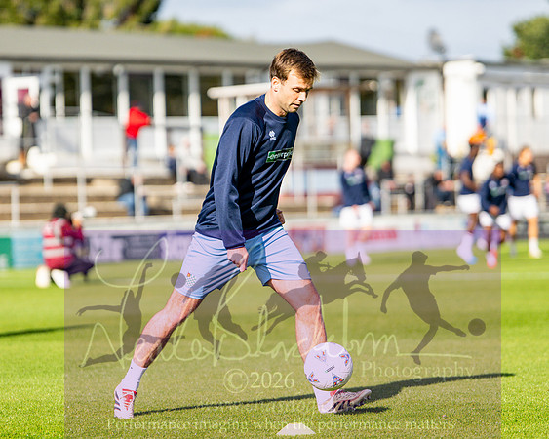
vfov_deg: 8.2
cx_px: 210
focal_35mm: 189
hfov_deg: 10.2
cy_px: 187
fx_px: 3070
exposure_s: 1/8000
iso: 100
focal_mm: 85
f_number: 1.4
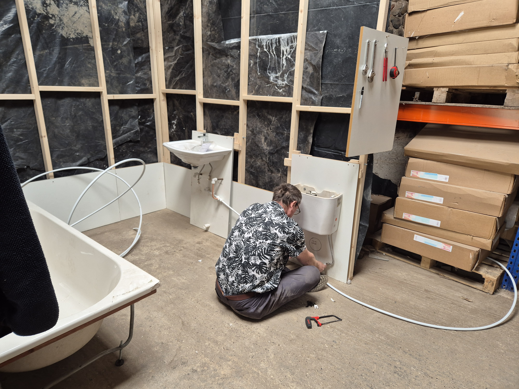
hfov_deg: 73.9
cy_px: 194
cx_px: 260
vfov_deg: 58.9
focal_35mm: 23
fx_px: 345
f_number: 1.8
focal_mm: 5.4
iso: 160
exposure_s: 1/100
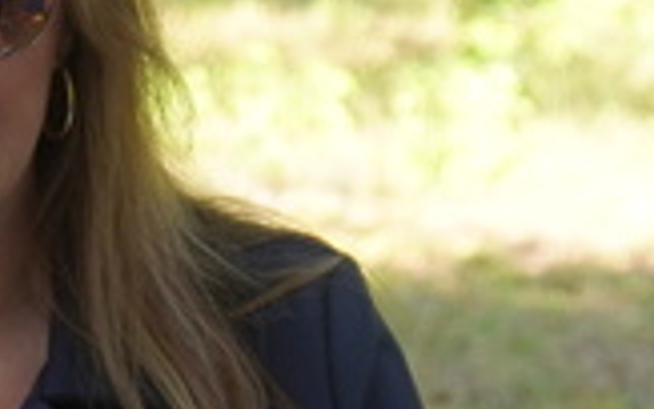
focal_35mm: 333
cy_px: 443
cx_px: 36
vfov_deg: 3.9
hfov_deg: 6.3
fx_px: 5937
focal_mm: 52
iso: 320
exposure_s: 1/160
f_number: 5
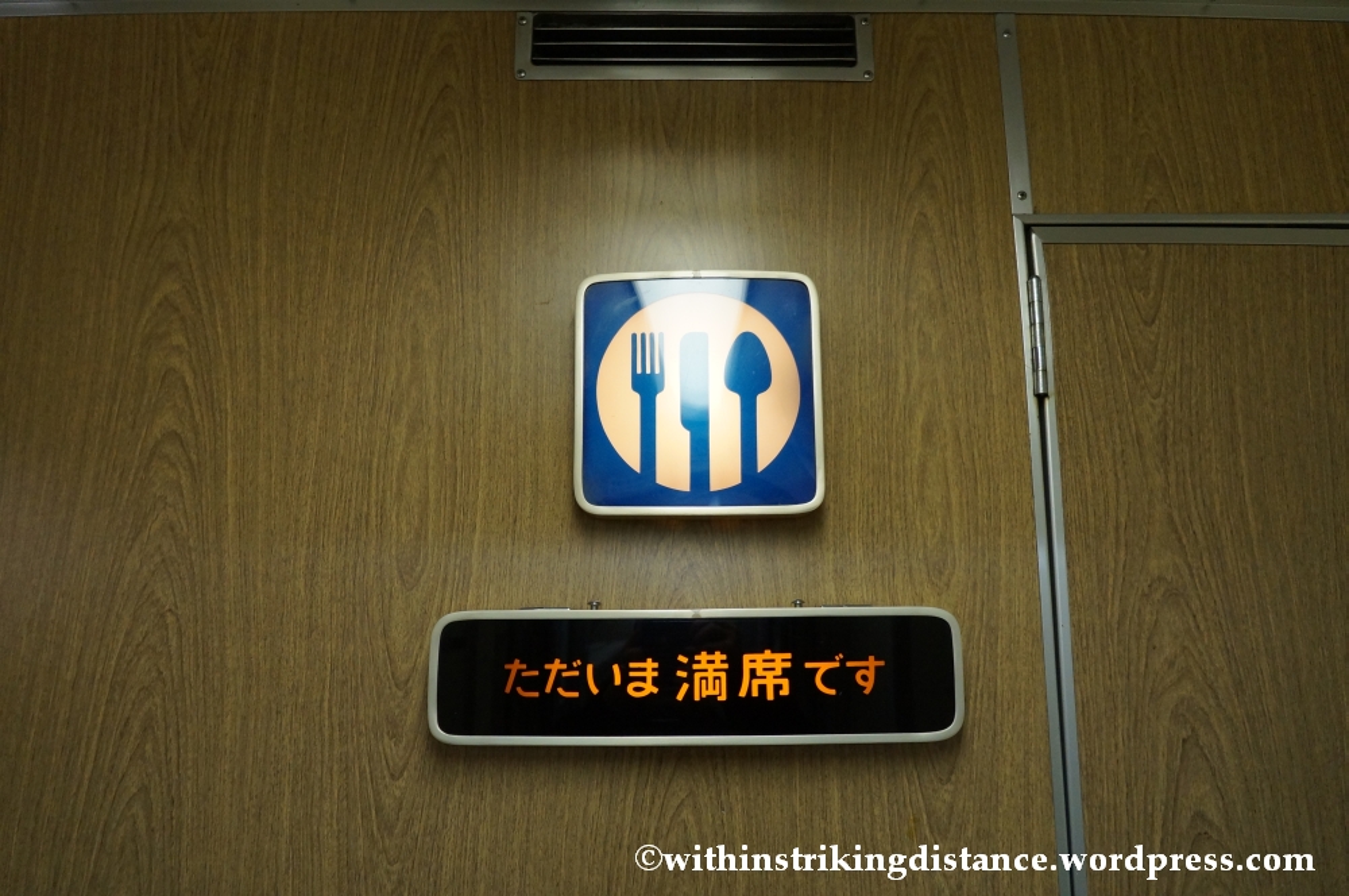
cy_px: 448
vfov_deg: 47.8
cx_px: 674
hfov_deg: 67.4
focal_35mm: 27
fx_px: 1010
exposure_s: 1/160
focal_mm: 18
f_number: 4
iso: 1600
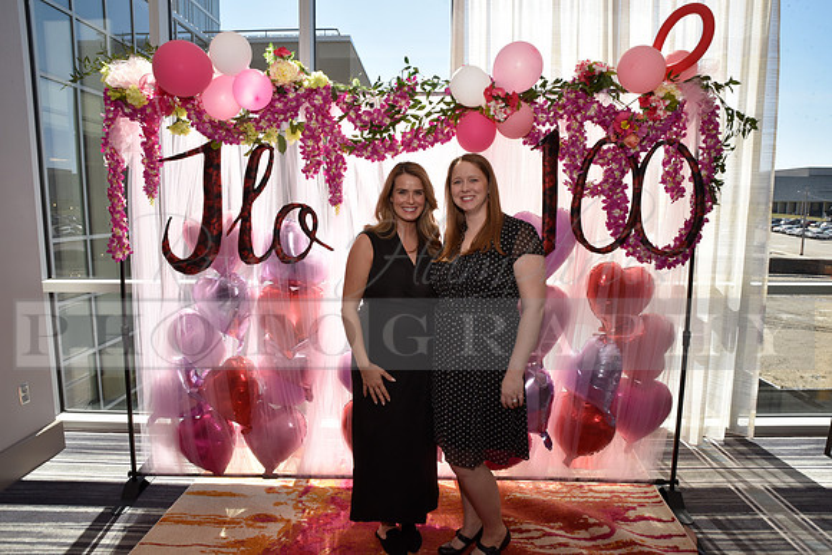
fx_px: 555
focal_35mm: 24
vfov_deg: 53.2
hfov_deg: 73.7
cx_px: 416
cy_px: 278
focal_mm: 24
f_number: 22
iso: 1600
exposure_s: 1/200
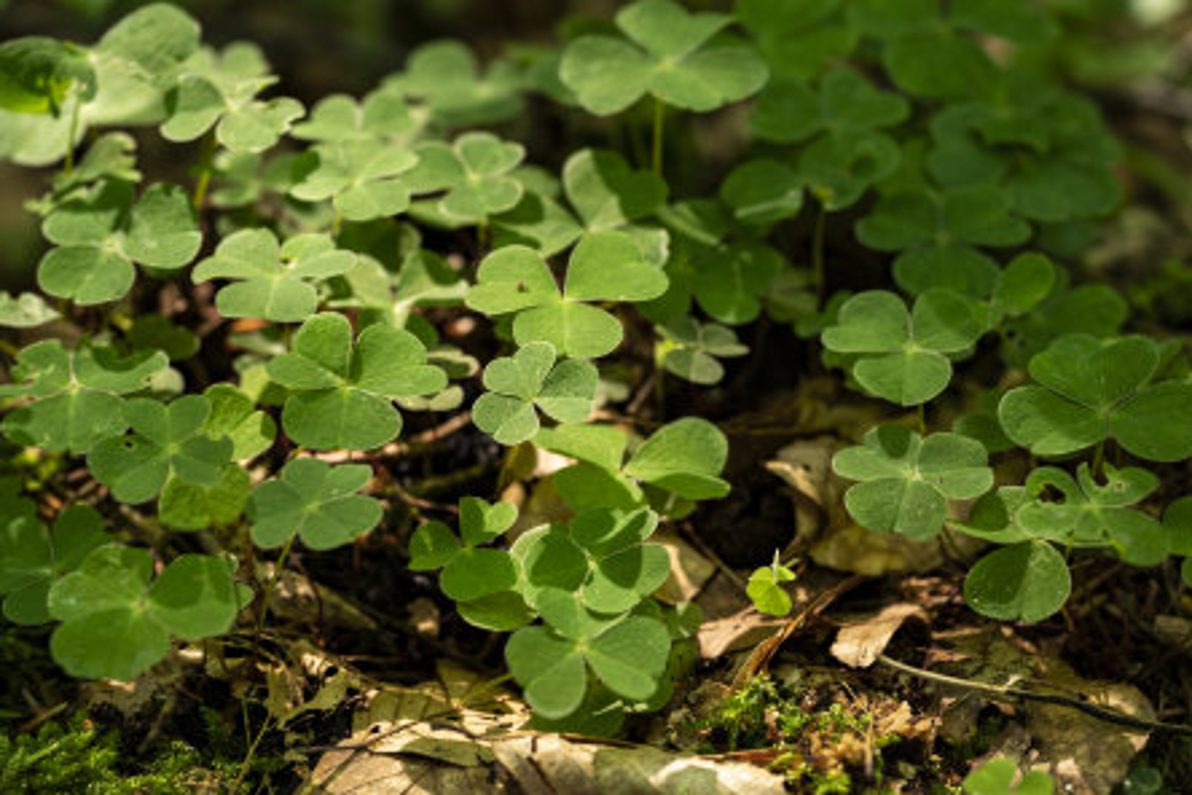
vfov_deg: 19.7
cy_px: 345
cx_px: 478
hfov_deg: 29.2
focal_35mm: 69
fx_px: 2284
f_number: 3.5
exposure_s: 1/15
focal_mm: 50
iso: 200
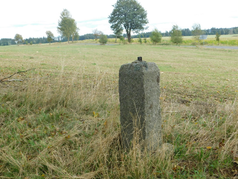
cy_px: 89
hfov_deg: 34.9
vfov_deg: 26.5
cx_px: 140
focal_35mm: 55
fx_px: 378
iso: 125
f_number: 3.7
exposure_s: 1/250
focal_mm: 8
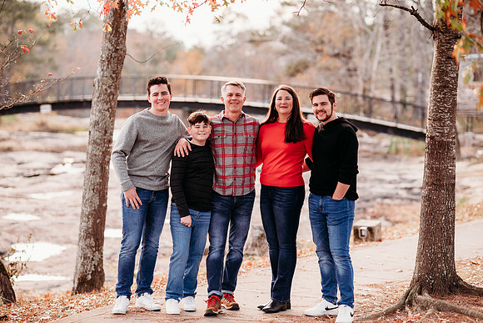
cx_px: 242
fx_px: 1141
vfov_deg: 16.1
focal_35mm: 85
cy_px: 162
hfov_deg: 23.9
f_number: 2.2
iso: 320
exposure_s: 1/400
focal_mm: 85
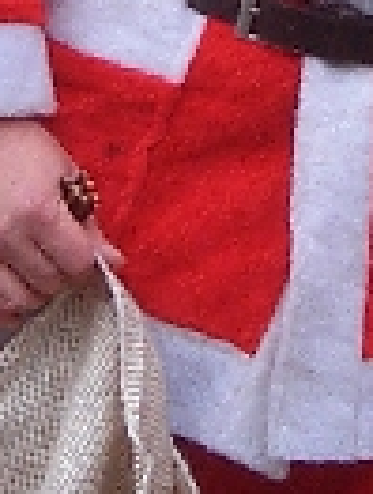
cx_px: 260
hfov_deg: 7.0
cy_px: 57
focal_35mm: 213
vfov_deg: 9.2
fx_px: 3045
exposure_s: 1/80
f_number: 2.6
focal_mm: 5.8
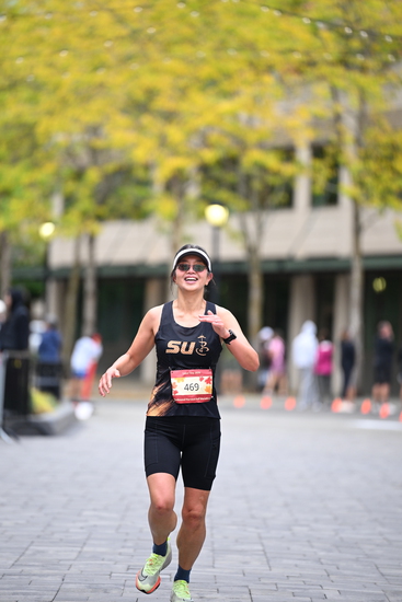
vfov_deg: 10.3
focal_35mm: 200
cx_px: 201
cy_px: 301
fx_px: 3348
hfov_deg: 6.9
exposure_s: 1/2000
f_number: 2.8
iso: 1000
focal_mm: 200
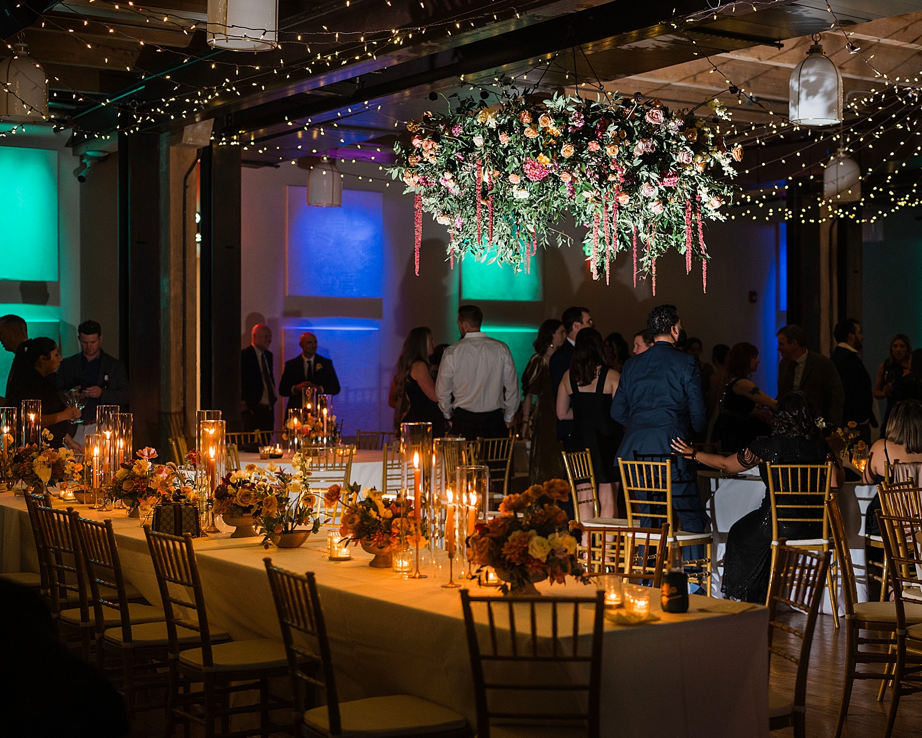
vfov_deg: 26.7
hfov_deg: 32.9
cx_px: 559
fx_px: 1556
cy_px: 366
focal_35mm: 57
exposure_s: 1/160
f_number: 2.5
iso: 1250
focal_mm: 50
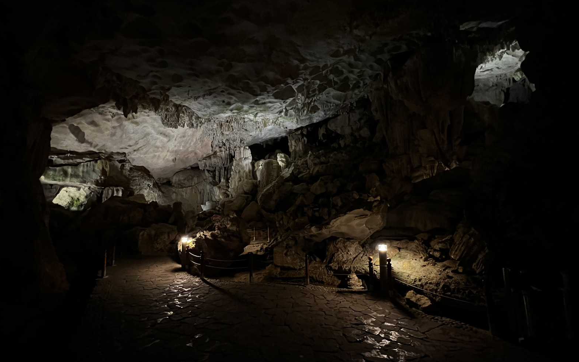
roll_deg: +0.9
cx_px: 286
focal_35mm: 14
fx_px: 221
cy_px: 196
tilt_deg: +5.9
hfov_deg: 105.3
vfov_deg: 78.5
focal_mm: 1.57
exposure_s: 1/30
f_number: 1.8
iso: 1250
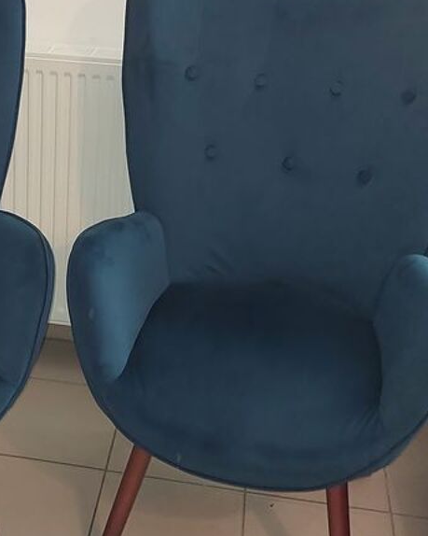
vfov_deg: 27.7
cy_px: 182
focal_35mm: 68
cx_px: 74
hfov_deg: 22.1
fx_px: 1077
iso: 320
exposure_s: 1/25
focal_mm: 4.6
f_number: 1.8
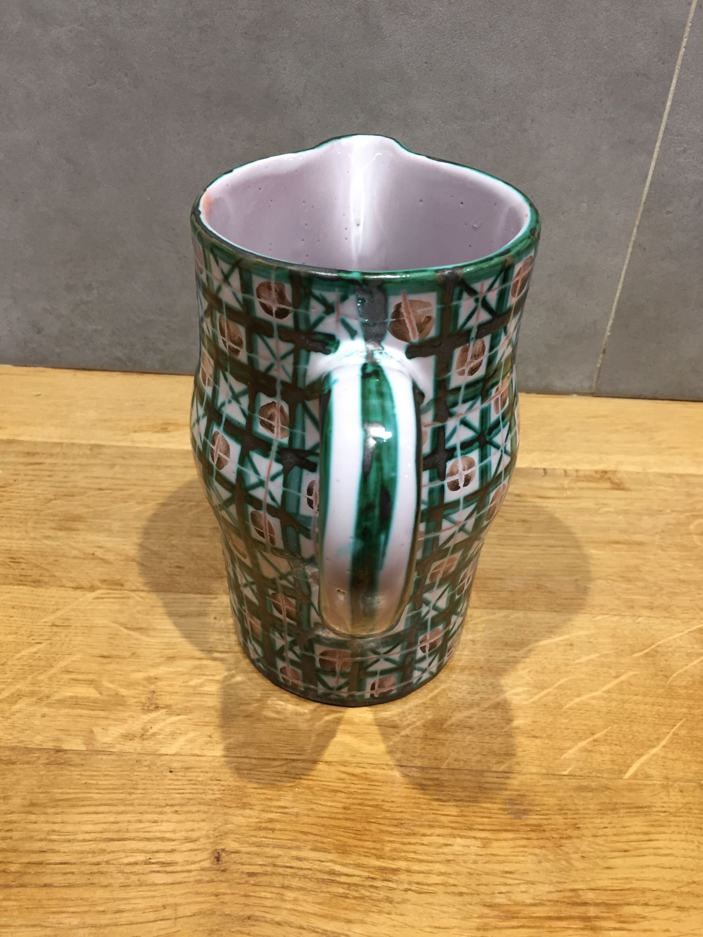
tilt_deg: -39.2
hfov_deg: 48.2
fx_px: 785
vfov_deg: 61.7
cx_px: 352
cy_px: 468
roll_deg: -1.7
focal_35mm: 29
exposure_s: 1/33
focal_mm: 4.15
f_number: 2.2
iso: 160
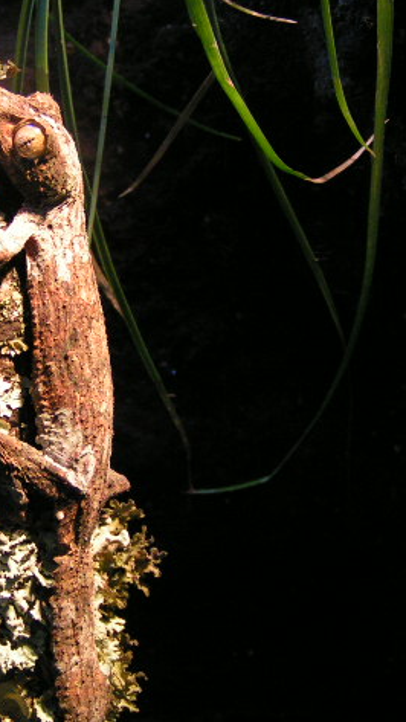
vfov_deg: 37.2
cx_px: 55
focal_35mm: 56
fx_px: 1072
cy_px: 359
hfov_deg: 21.1
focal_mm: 5.8
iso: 200
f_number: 2.8
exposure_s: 1/15
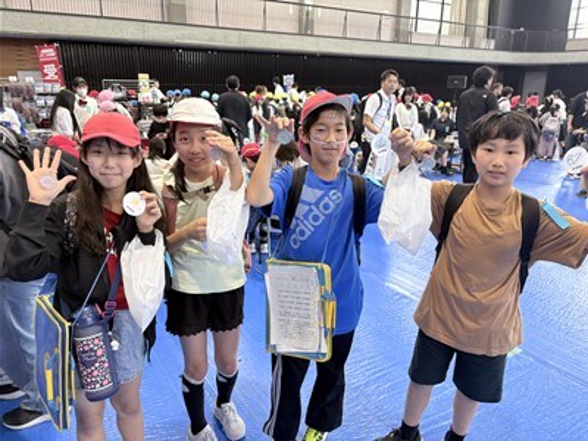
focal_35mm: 26
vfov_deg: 53.1
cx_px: 294
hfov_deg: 67.3
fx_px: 442
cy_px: 220
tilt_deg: -16.3
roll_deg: -0.9
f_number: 1.6
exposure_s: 1/62
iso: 125
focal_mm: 5.96
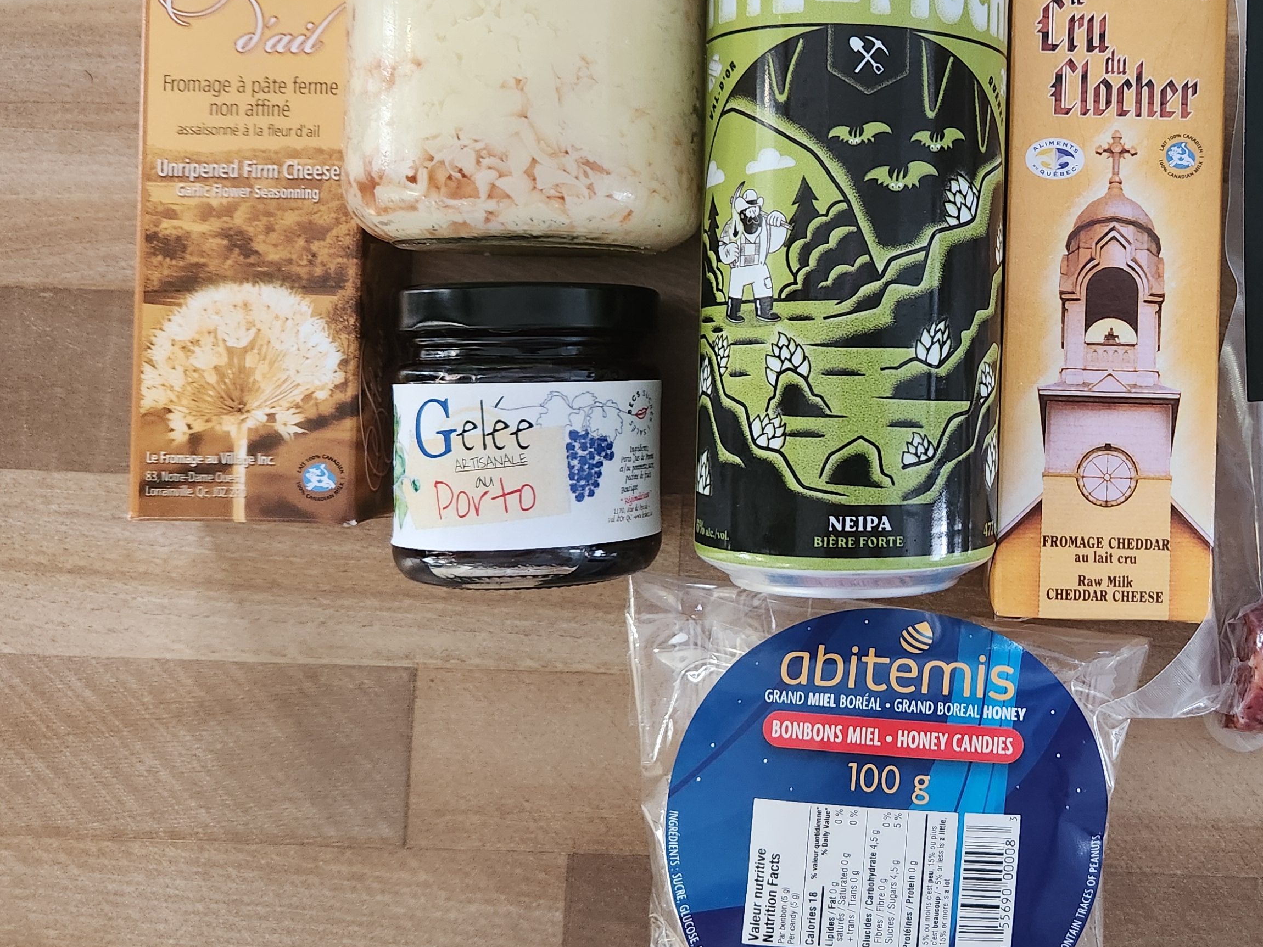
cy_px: 350
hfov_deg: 44.4
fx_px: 1459
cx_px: 1019
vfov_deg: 35.7
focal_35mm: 40
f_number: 1.8
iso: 640
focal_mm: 5.4
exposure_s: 1/60
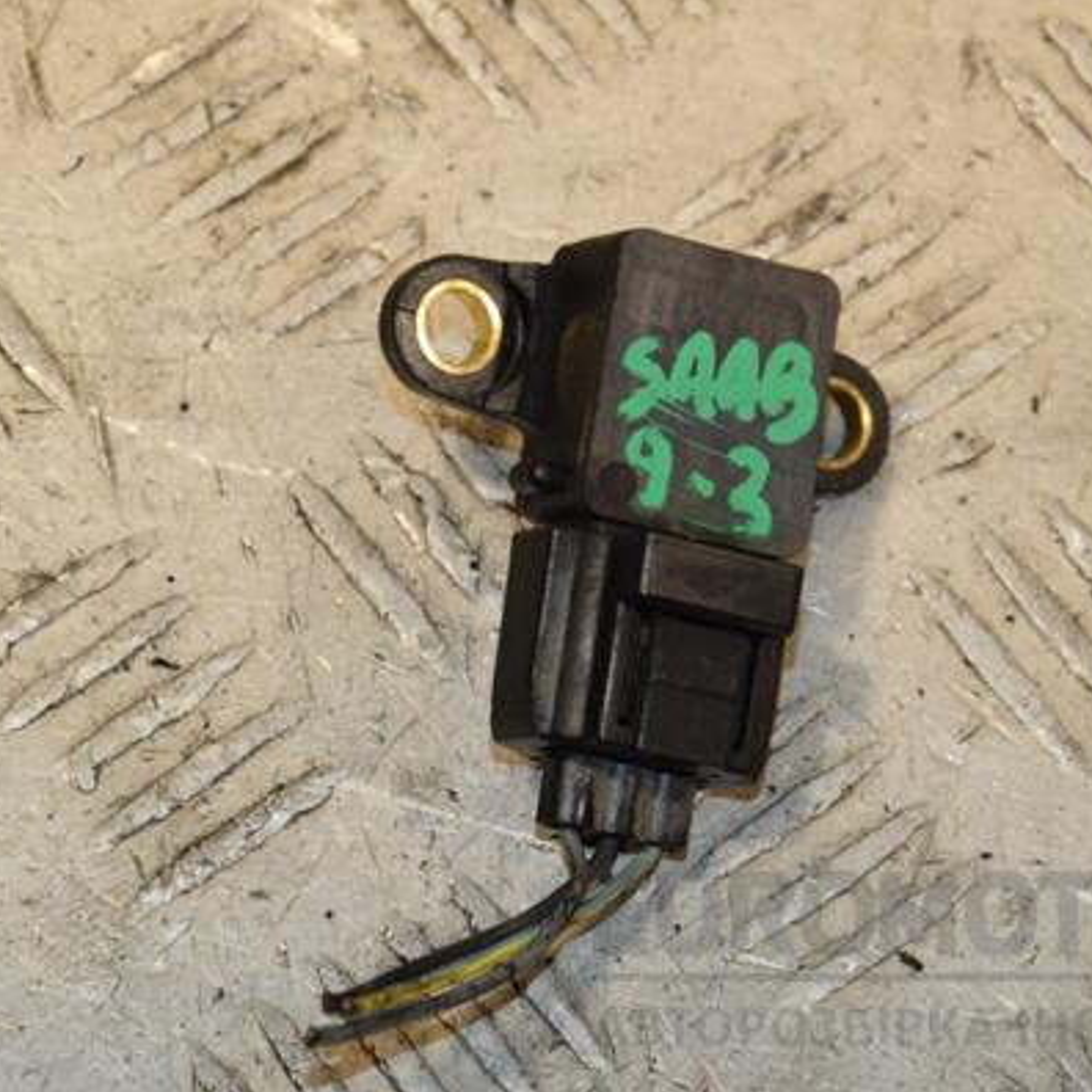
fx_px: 7232
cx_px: 540
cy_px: 546
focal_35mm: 203
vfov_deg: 8.6
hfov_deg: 8.6
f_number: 9
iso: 800
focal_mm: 105
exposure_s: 1/200
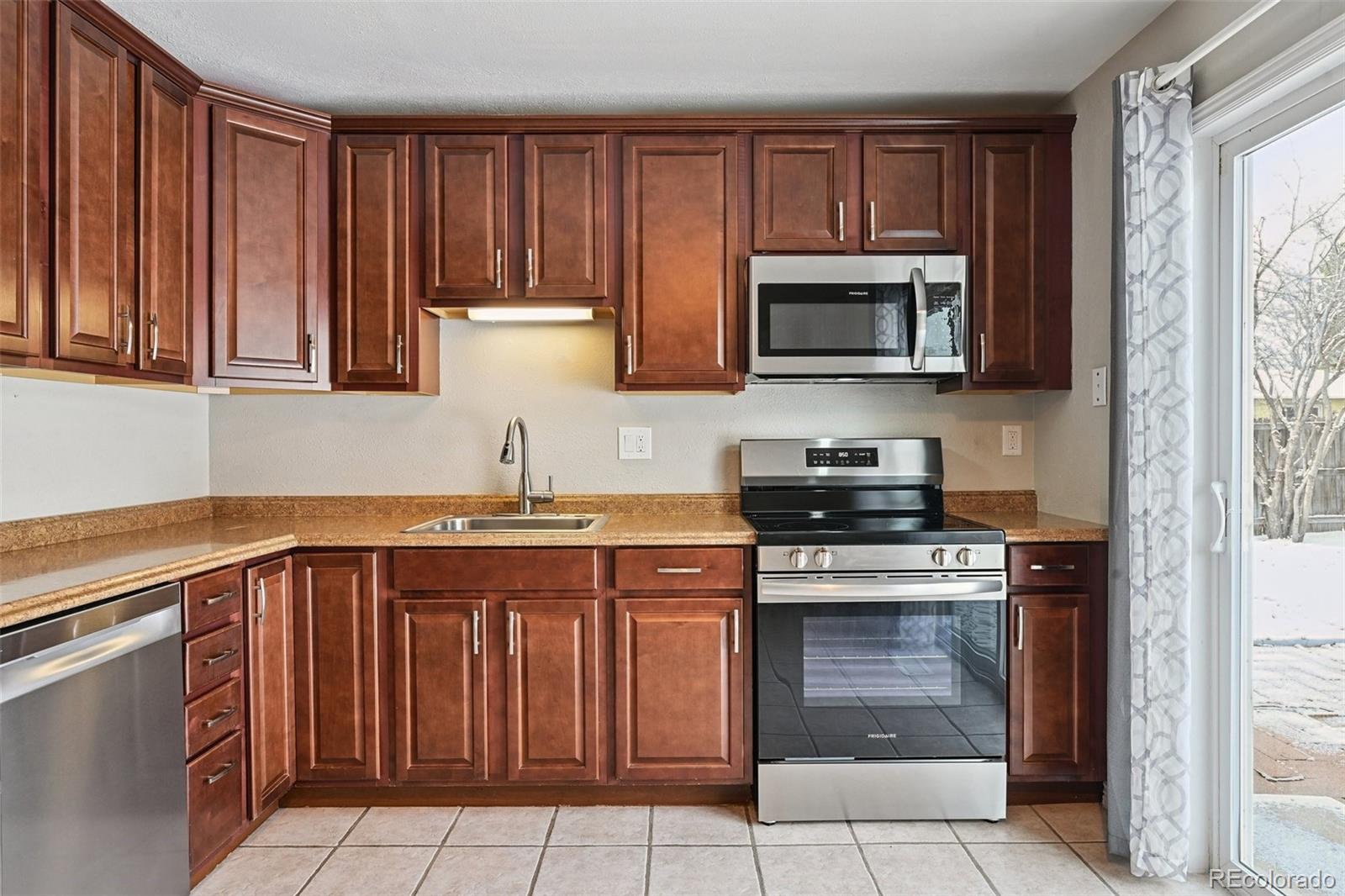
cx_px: 672
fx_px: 784
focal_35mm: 21
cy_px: 448
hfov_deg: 81.2
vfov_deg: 59.5
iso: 400
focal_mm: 21
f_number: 10
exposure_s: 1/10
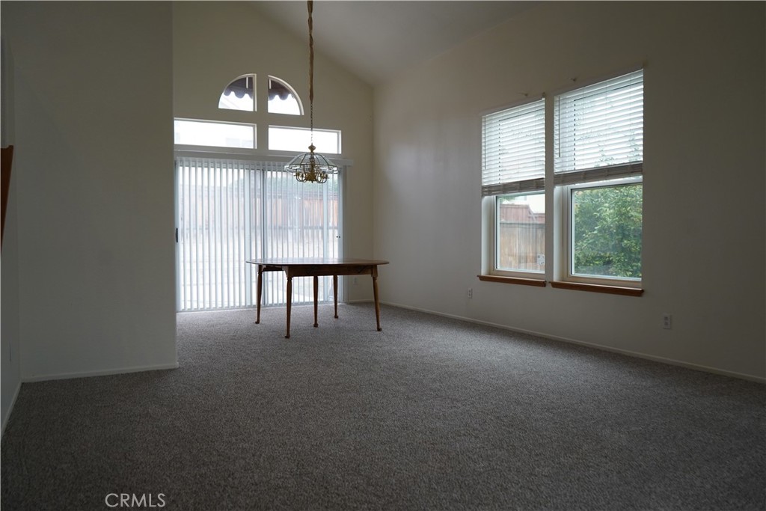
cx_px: 383
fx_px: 596
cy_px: 256
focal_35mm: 28
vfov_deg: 46.4
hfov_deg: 65.5
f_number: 4
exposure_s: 1/160
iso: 800
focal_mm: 28
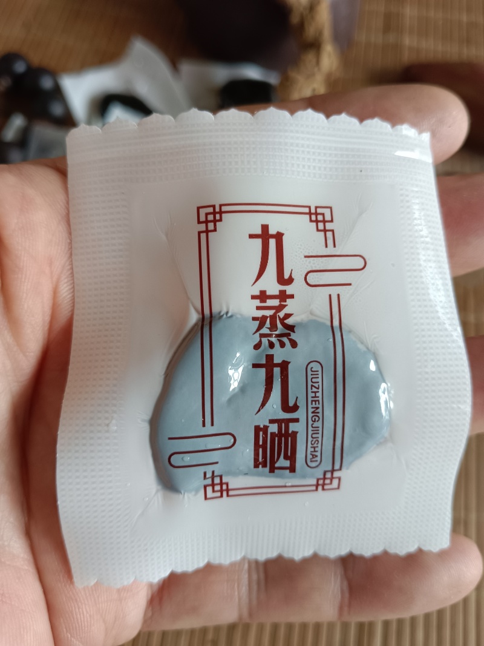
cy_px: 323
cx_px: 242
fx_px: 485
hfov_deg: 53.1
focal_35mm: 26
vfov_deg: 67.3
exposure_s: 1/50
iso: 956
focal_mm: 4.05
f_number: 1.8
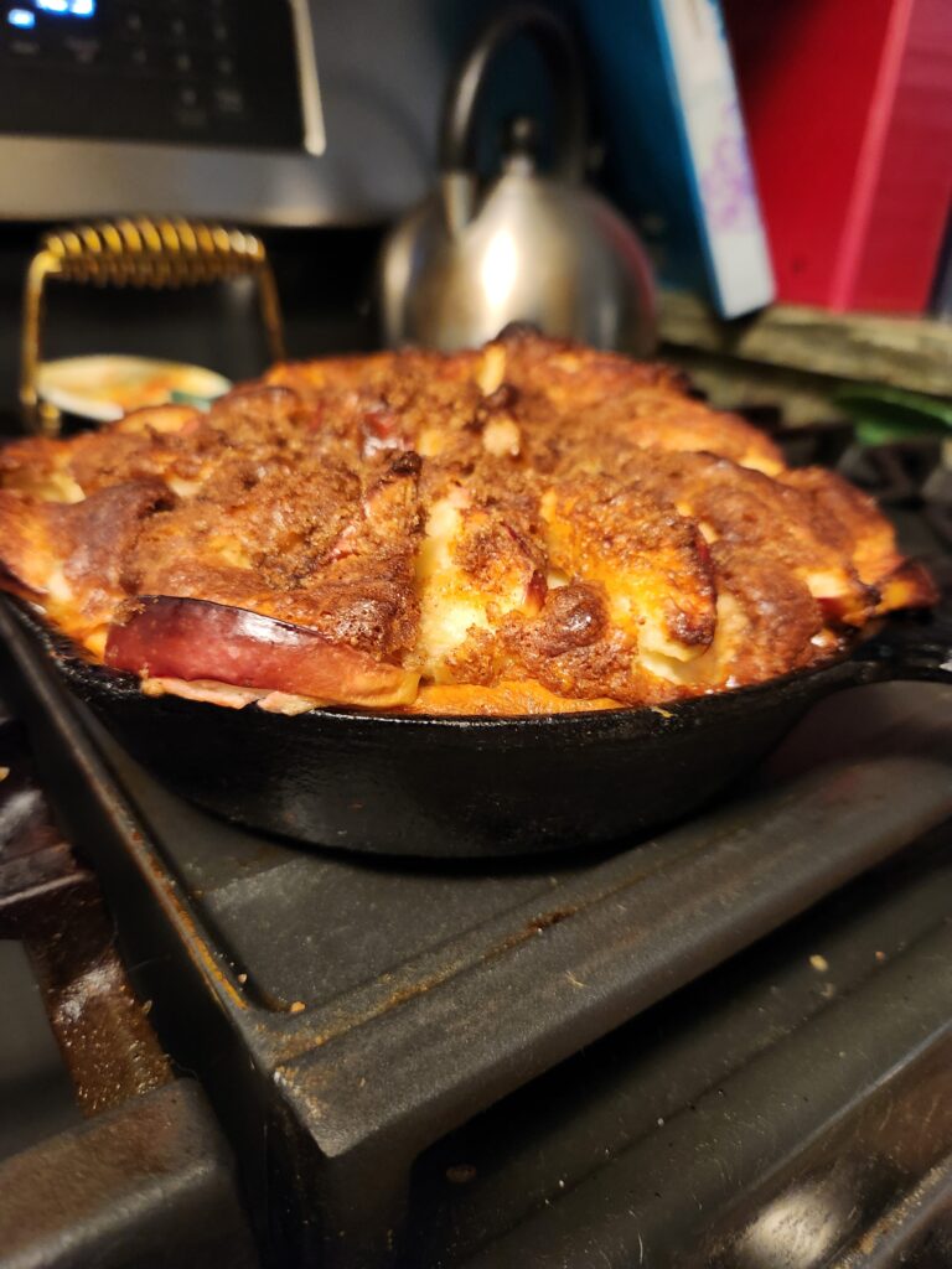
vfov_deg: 73.9
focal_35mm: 23
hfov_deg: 58.9
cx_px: 476
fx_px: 843
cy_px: 634
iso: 640
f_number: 1.8
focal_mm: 5.4
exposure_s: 1/30
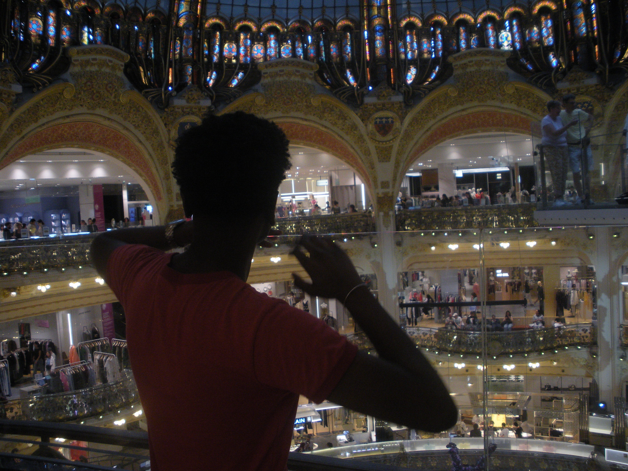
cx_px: 314
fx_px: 653
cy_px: 236
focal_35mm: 36
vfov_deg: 39.7
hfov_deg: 51.4
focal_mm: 6.3
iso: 183
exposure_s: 1/69.2
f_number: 3.5
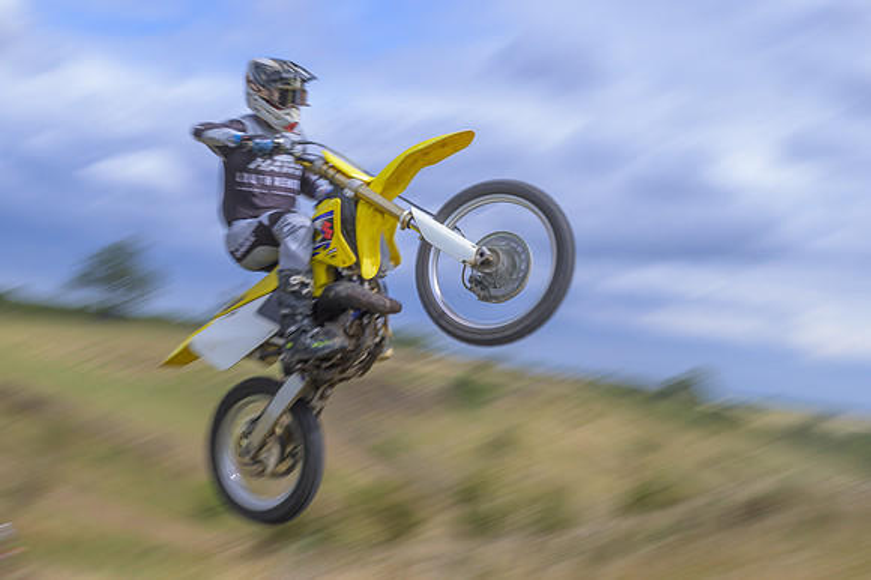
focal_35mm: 48
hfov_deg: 41.1
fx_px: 1161
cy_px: 290
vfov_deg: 28.0
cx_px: 436
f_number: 9
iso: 50
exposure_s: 1/80
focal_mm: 32
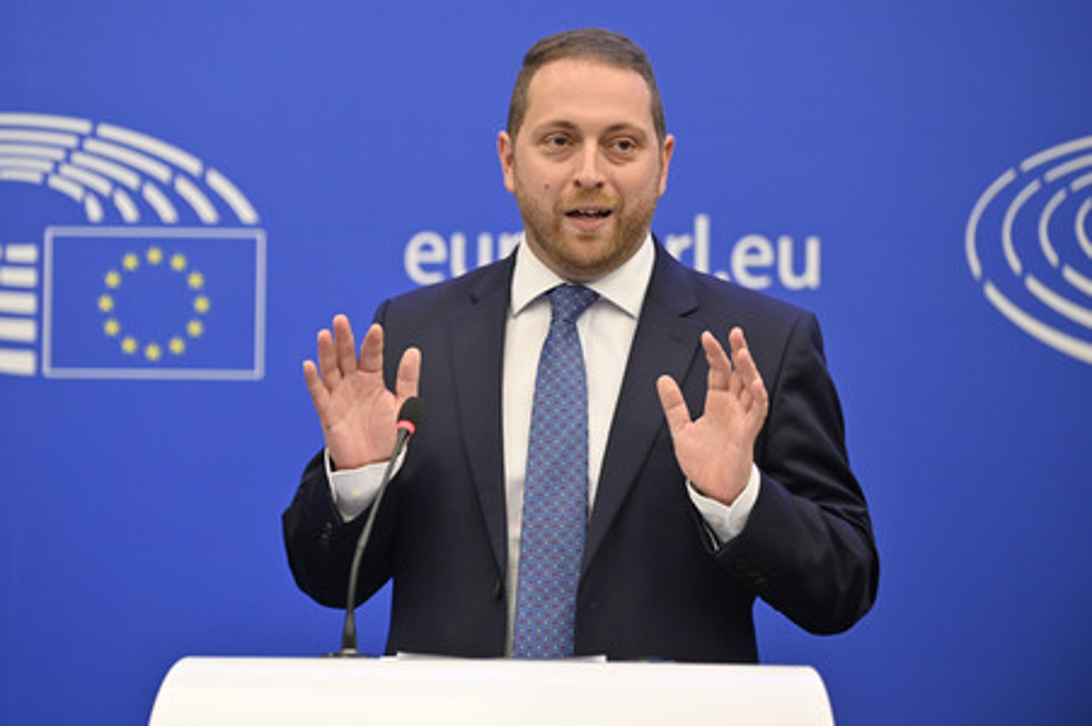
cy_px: 363
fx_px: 3940
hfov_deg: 15.8
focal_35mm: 130
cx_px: 546
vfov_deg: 10.5
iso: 2000
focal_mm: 130
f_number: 2.8
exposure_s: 1/320
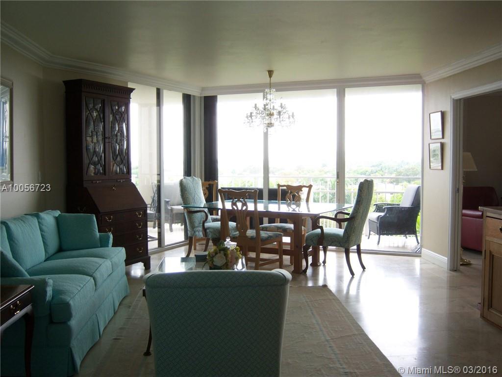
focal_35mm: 36
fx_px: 522
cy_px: 188
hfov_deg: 51.4
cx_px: 251
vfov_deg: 39.7
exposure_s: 1/30
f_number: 2.8
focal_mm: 7.5
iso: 80
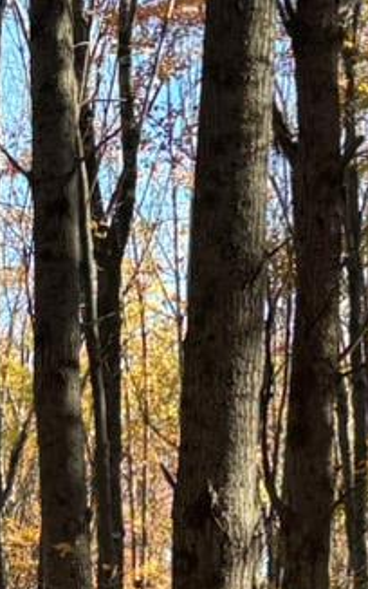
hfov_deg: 7.5
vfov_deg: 11.8
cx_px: -161
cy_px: 779
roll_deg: -2.4
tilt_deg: +3.7
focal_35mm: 173
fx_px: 2774
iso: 64
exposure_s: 1/350
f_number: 1.6
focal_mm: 5.96
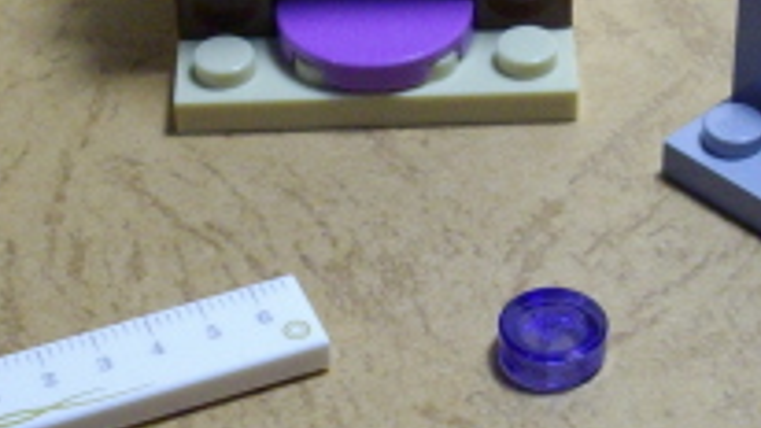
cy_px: 129
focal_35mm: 125
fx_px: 2523
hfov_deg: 17.1
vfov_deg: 9.7
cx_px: 469
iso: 201
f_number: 2.8
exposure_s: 1/50
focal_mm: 6.2
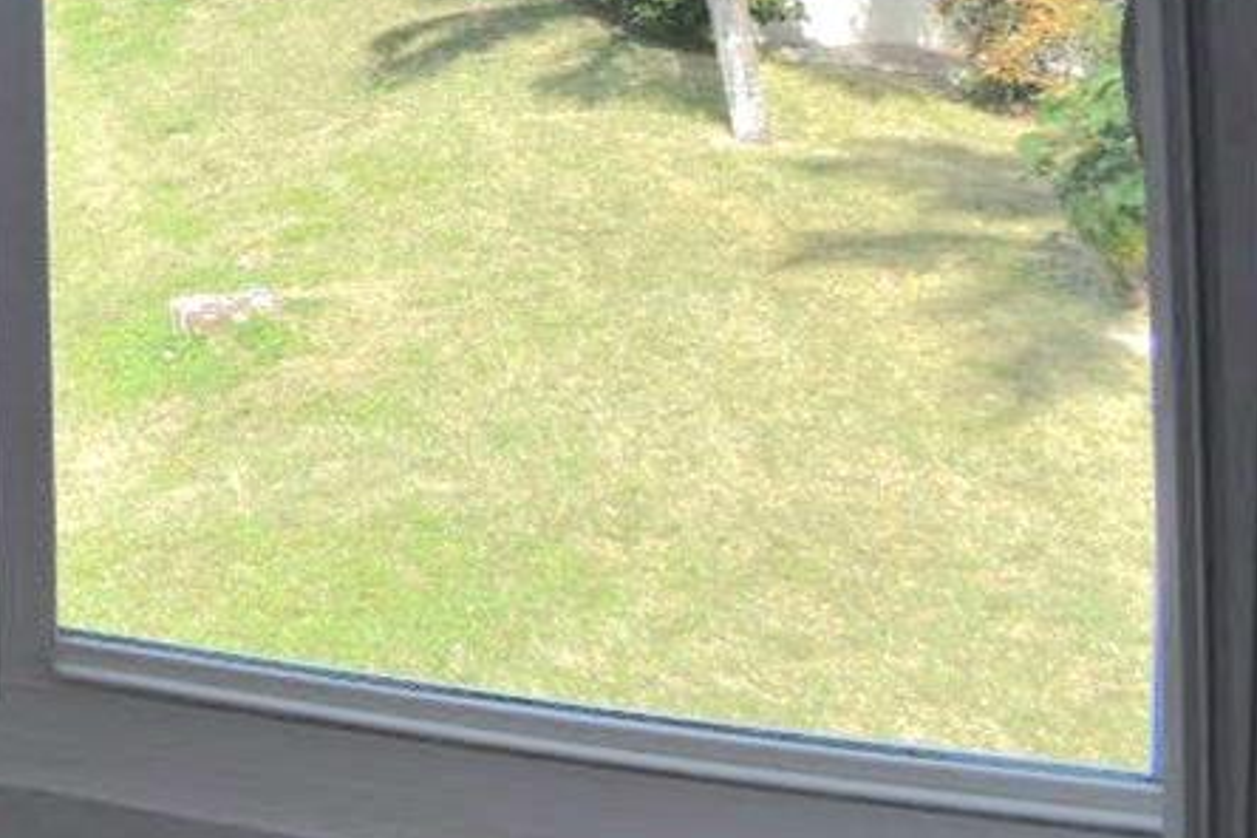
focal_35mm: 54
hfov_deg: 23.4
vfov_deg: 21.7
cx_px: -895
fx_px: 1885
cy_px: -345
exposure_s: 1/250
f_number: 8
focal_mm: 10
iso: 220
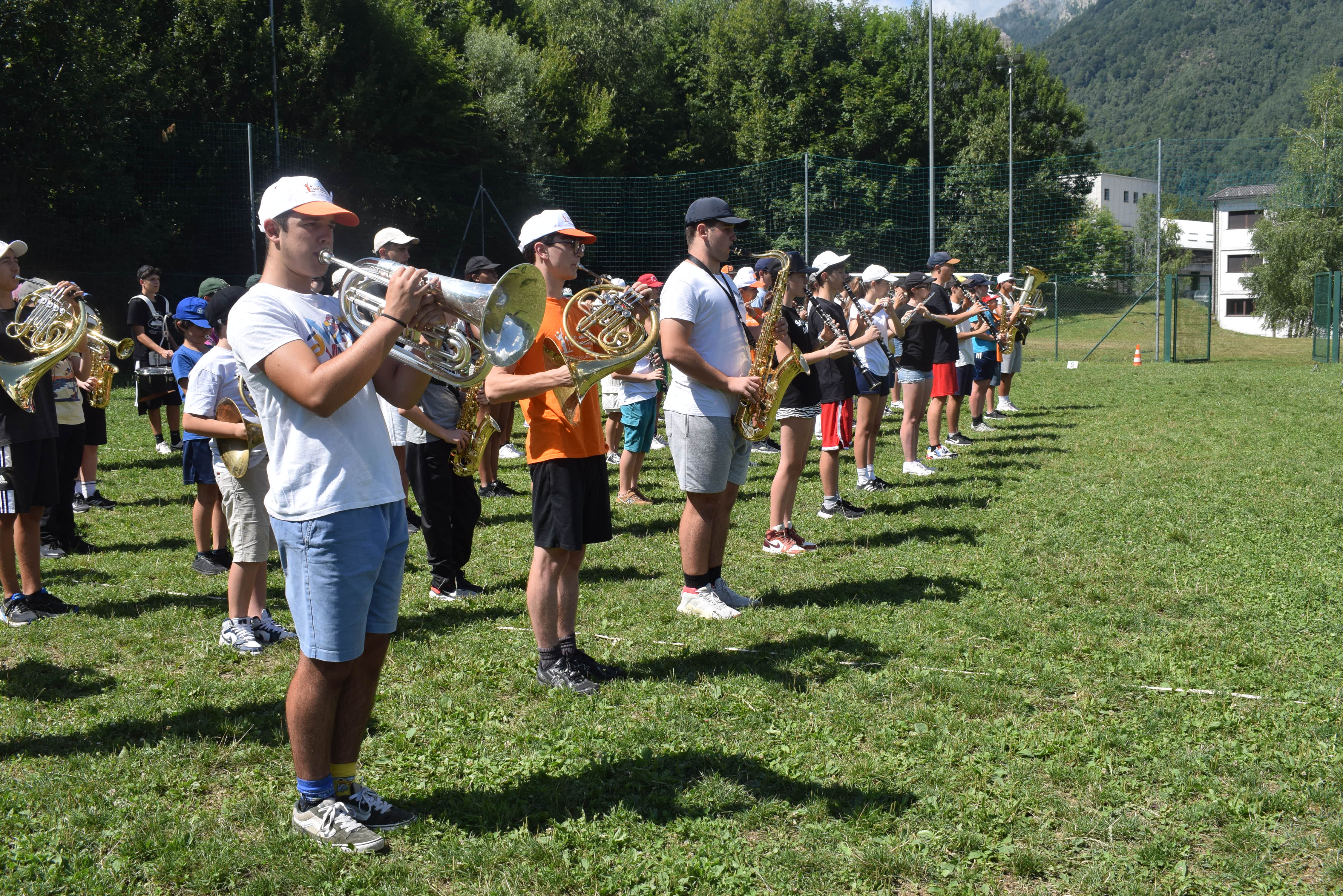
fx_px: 1287
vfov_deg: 38.4
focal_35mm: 34
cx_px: 672
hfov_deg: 55.1
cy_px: 448
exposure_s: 1/400
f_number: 10
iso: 200
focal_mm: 23
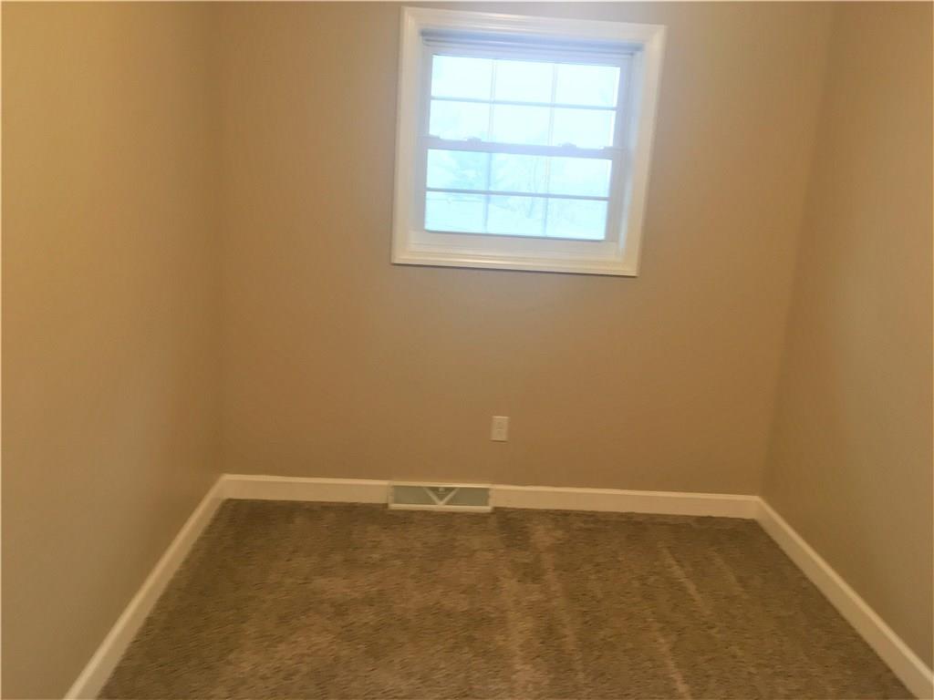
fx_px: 782
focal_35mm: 29
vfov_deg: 48.2
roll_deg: -3.3
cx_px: 467
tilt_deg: -12.9
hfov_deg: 61.7
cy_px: 350
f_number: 2.2
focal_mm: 4.15
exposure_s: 1/30
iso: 64
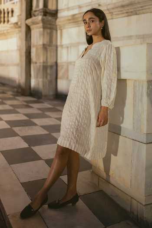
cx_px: 76
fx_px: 222
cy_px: 114
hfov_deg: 37.9
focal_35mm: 35
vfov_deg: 54.4
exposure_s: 1/40
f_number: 1.4
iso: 2000
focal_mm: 35
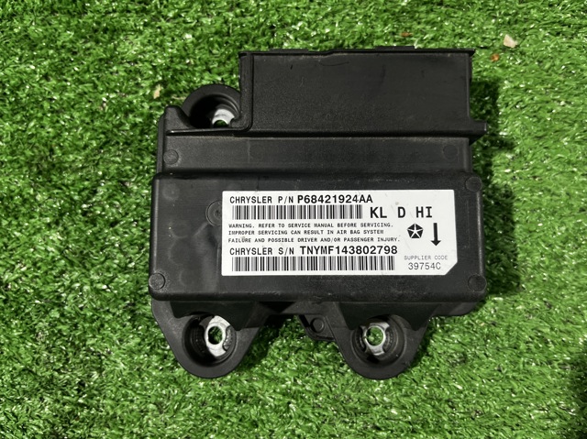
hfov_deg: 67.3
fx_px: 441
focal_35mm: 26
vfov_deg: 53.0
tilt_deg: -85.8
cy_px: 220
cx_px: 294
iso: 125
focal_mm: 5.1
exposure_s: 1/100
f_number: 1.6
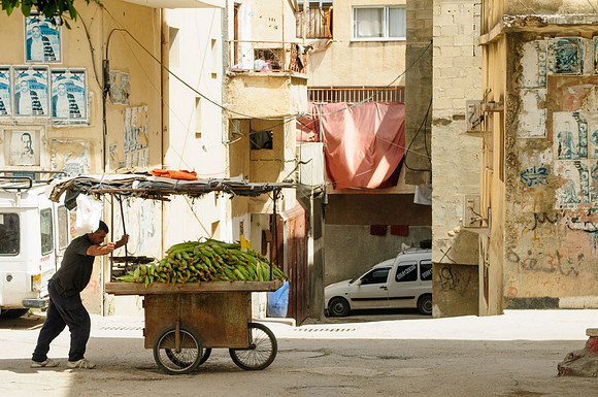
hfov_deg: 18.2
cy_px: 198
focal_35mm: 112
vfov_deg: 12.1
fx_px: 1866
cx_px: 299
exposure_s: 1/500
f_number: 11
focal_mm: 75
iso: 400
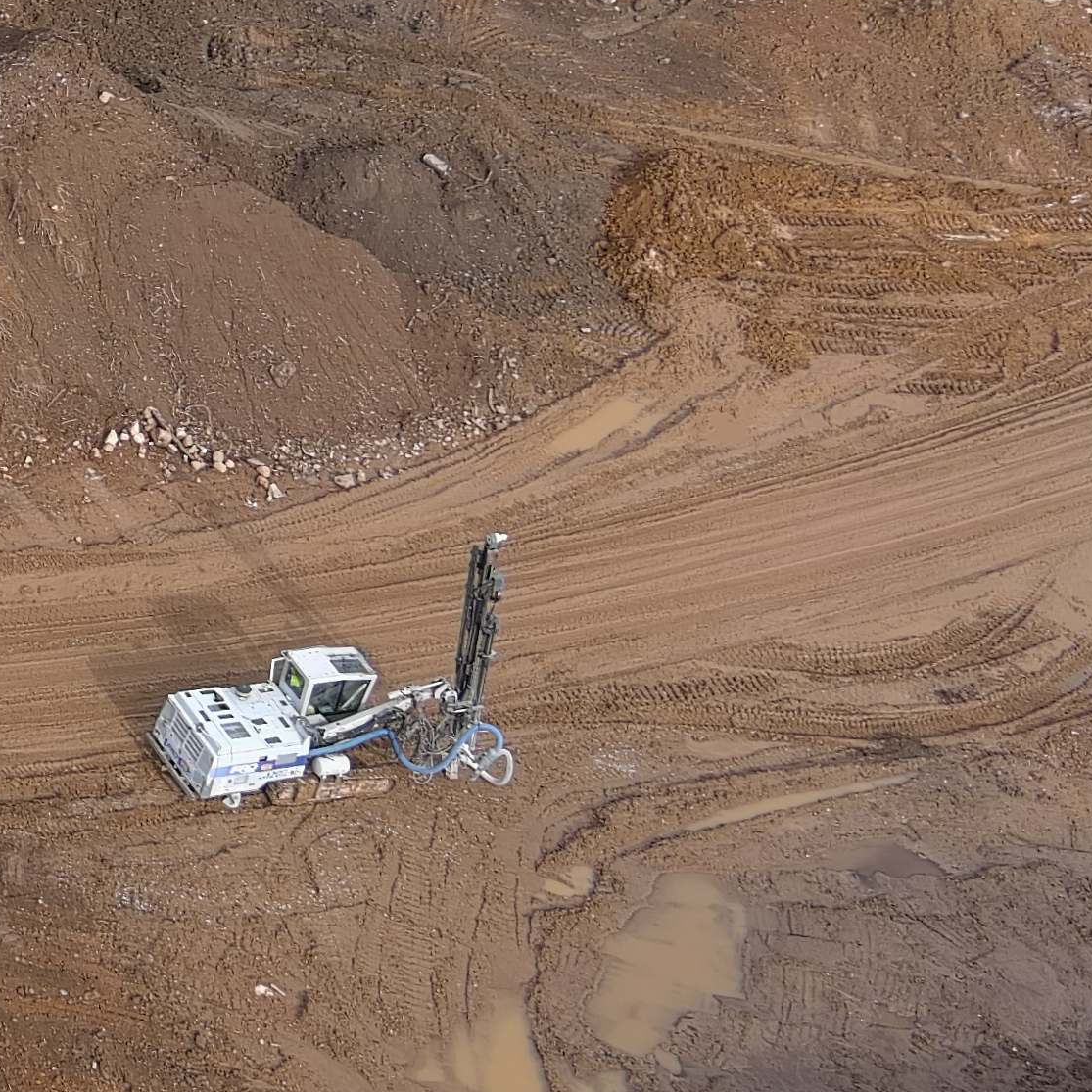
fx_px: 4319
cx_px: -981
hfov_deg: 12.8
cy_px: -60
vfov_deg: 14.1
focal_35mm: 121
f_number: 2.8
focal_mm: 10.57
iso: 100
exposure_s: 1/500
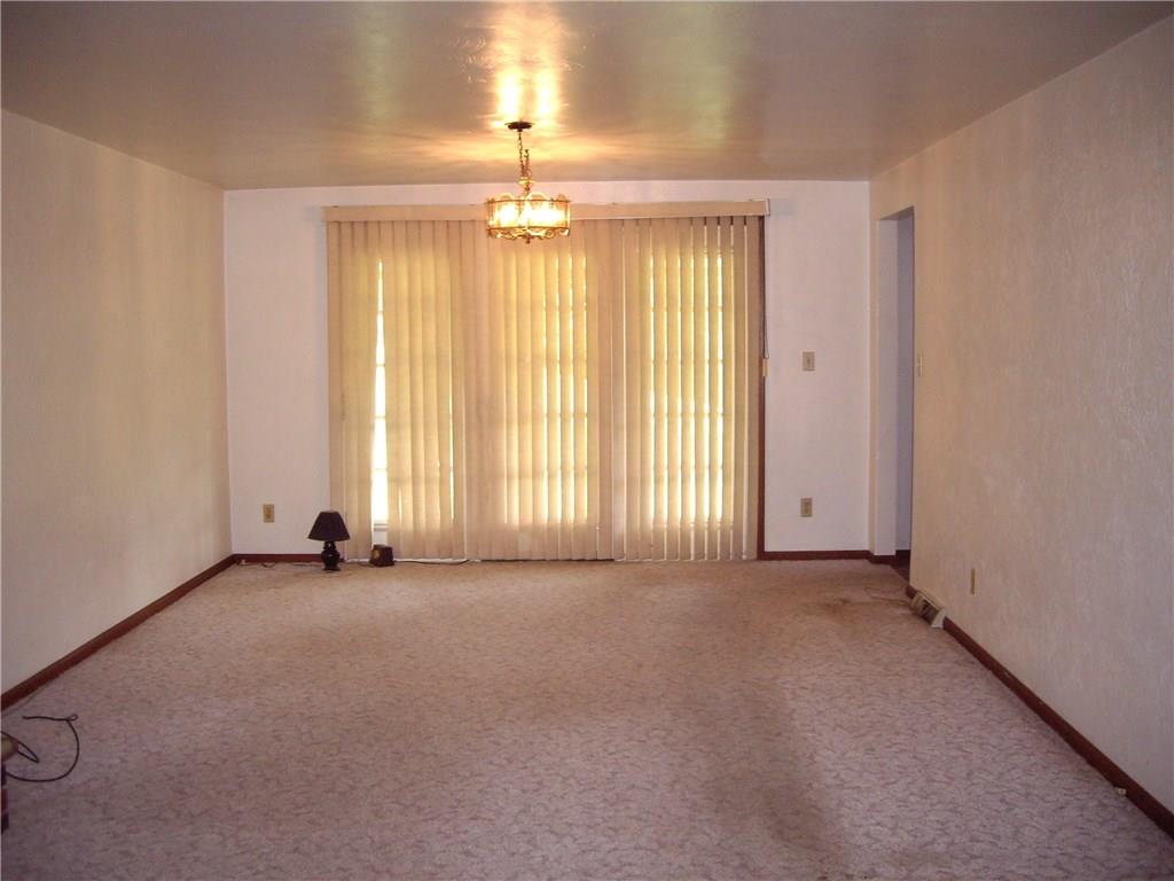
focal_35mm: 38
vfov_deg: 37.7
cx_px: 587
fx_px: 1289
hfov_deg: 49.0
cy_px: 440
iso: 200
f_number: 2.7
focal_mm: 6.2
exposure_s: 1/40
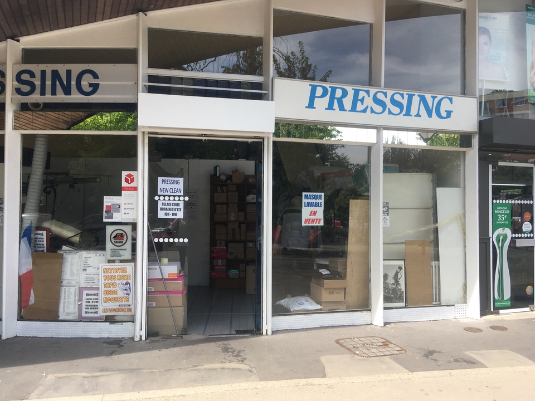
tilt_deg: -1.0
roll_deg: +0.0
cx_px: 268
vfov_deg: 48.2
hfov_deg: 61.7
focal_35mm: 29
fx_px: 448
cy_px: 200
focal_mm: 4.15
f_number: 2.2
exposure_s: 1/416
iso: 25
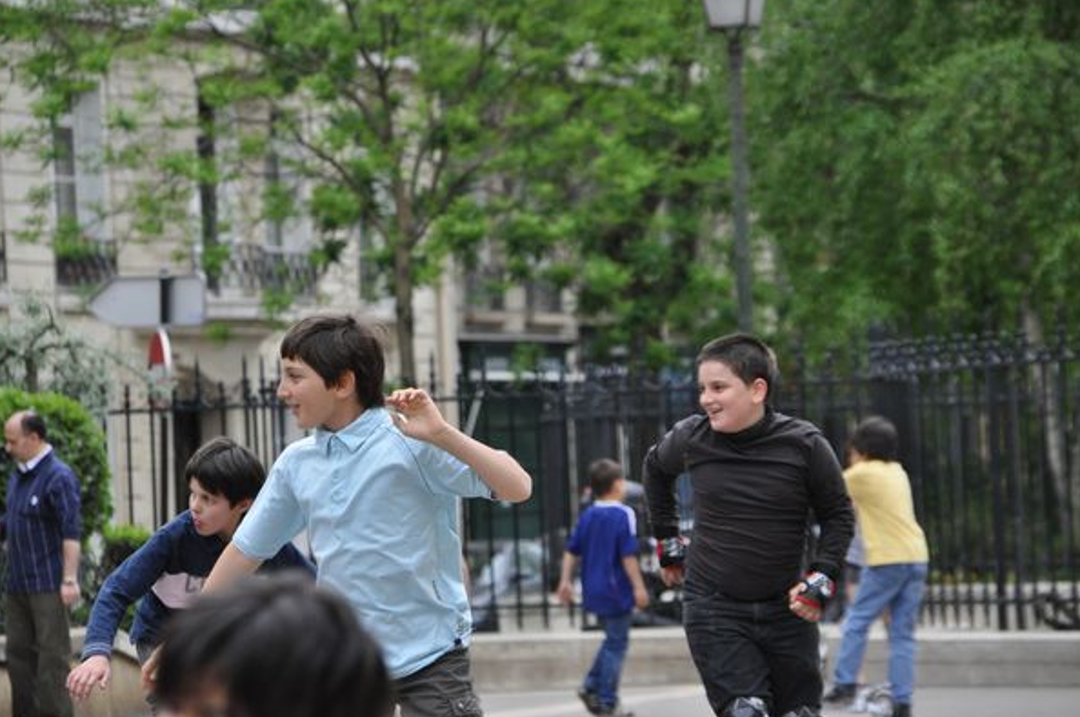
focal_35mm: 235
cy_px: 341
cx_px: 505
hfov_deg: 8.8
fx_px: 7025
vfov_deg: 5.8
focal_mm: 145
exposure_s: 1/1000
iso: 800
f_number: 5.6
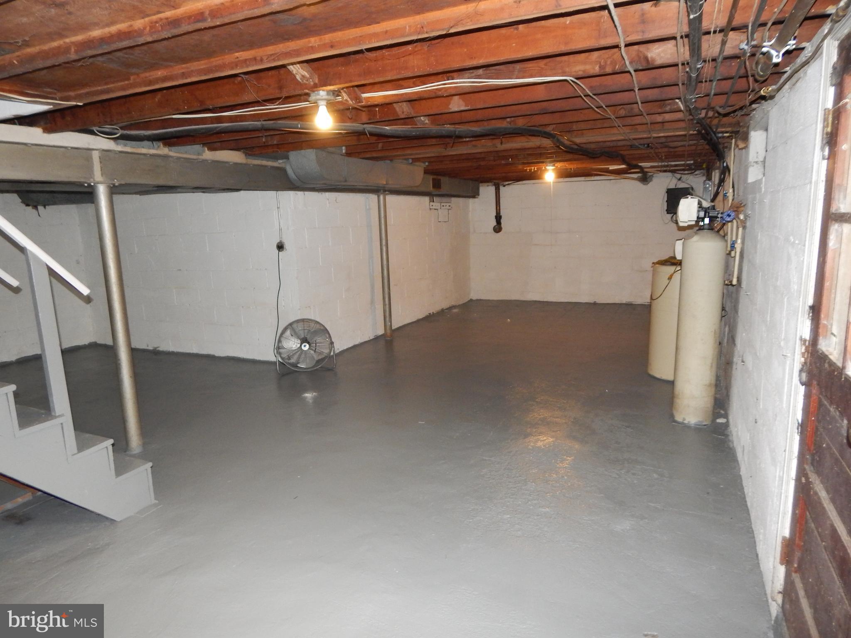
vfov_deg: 61.1
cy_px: 319
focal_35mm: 22
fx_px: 541
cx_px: 426
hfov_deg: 76.4
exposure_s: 1/30
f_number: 3
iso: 360
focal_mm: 4
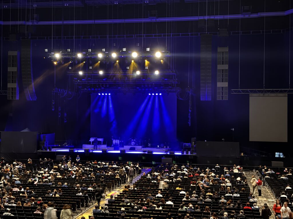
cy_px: 110
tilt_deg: +1.5
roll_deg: -0.2
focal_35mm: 48
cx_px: 146
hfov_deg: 39.7
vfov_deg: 30.3
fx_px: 406
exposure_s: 1/5
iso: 640
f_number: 1.78
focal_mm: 6.76
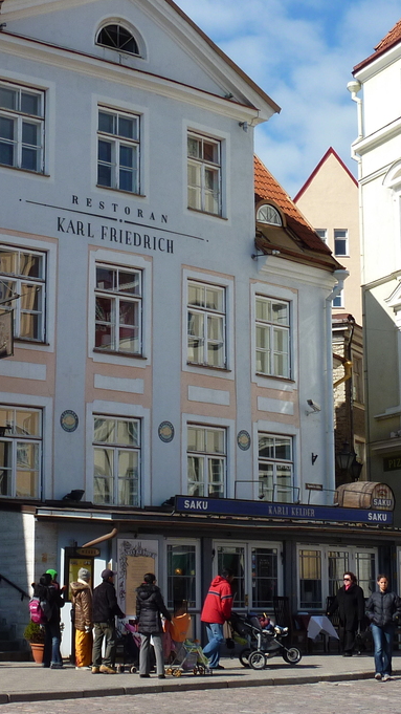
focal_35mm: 71
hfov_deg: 16.9
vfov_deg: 29.7
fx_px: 1342
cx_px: 90
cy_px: 369
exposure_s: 1/400
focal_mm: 6.1
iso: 80
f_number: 5
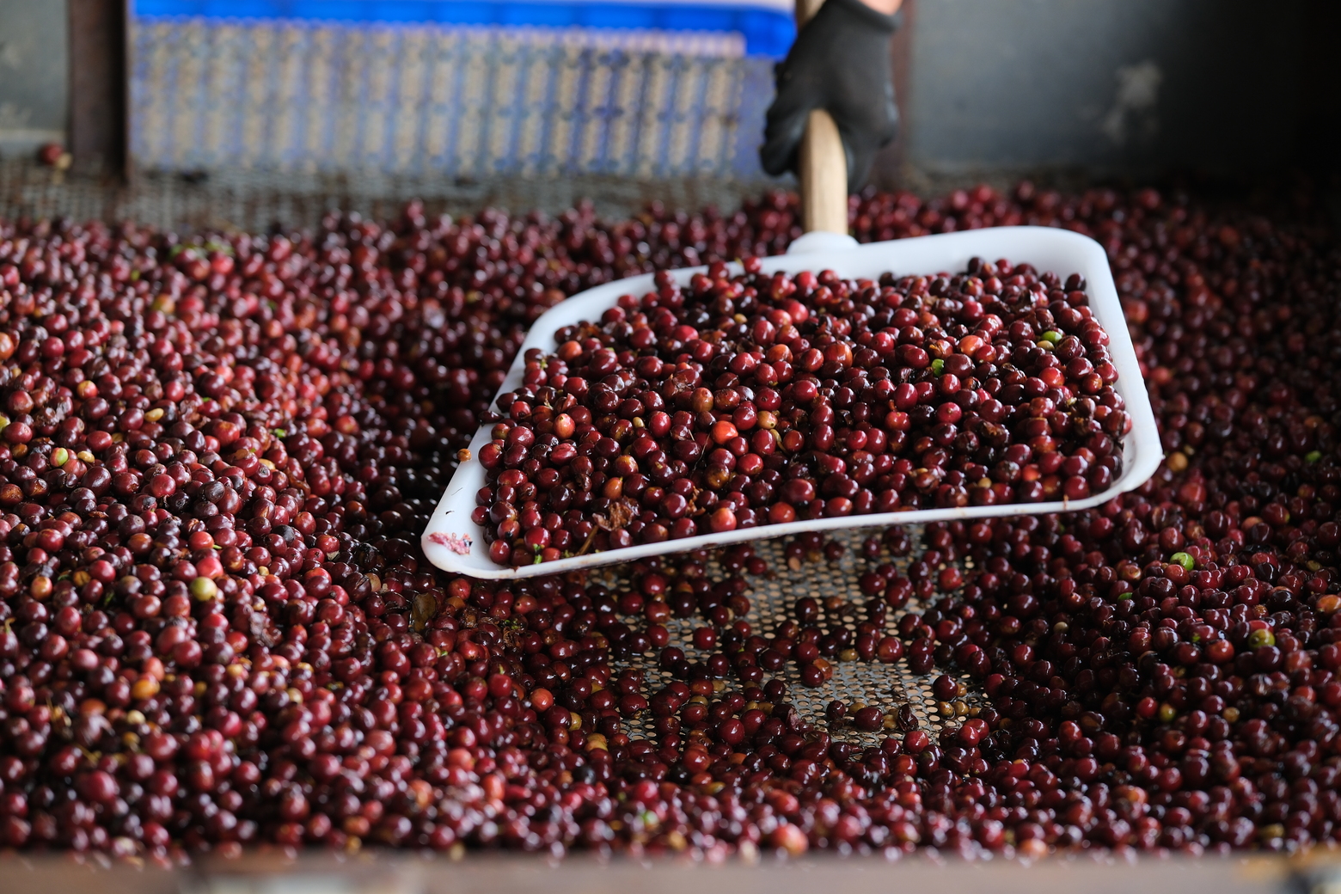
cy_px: 447
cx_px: 670
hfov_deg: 18.1
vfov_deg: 12.1
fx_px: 4209
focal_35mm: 113
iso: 400
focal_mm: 75
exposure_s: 1/400
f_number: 2
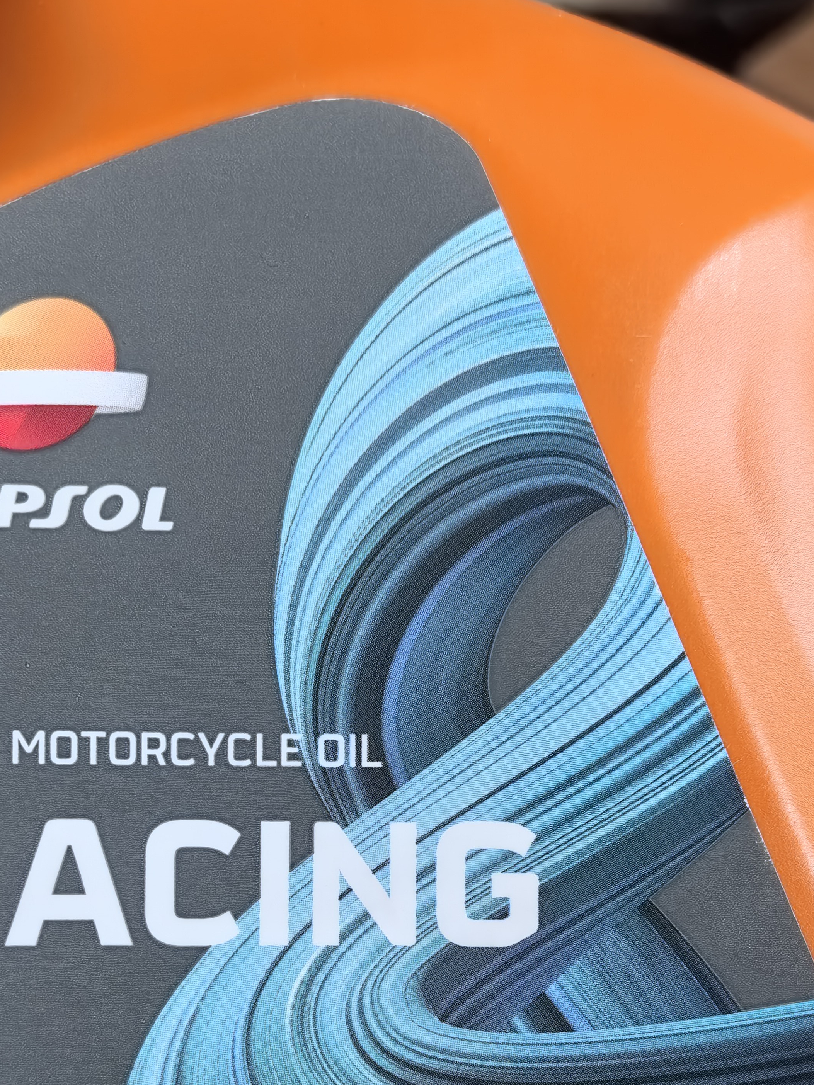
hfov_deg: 26.1
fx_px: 1756
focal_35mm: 56
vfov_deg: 33.6
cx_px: 354
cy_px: 821
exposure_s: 1/100
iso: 640
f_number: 2
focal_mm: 6.98
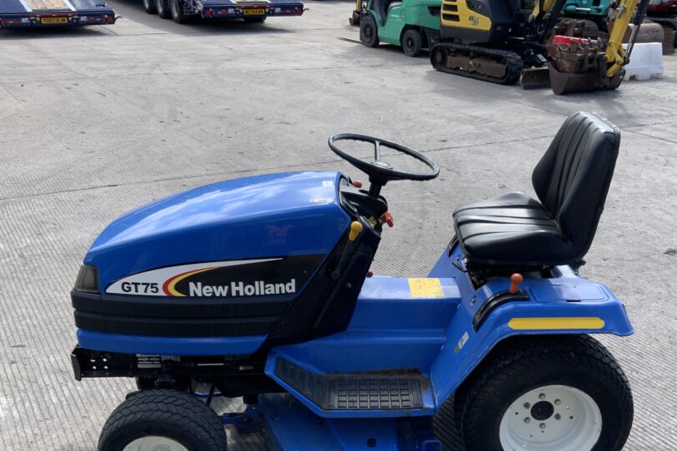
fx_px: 715
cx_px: 394
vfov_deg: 34.7
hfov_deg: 50.5
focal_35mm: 38
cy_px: 308
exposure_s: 1/674
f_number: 1.8
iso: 16
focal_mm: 3
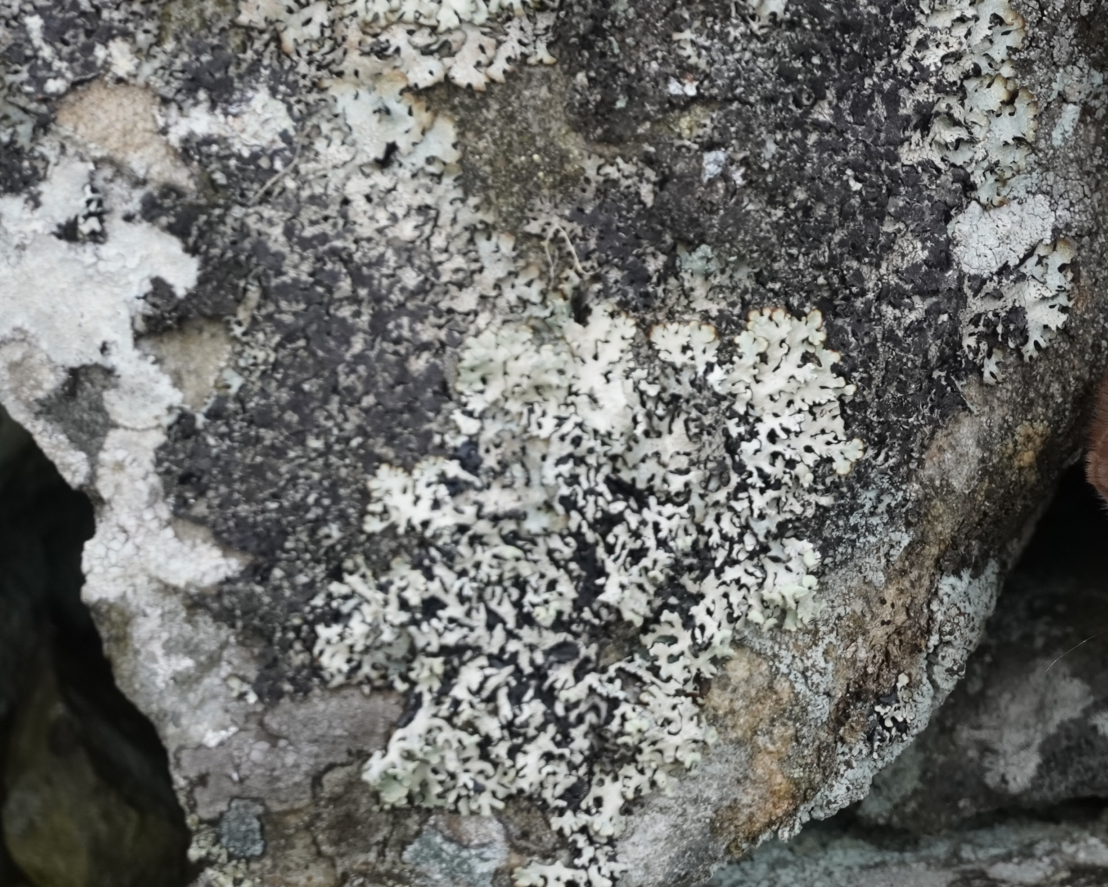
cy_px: 353
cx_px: 1265
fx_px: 15189
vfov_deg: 3.3
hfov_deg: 4.2
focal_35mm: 463
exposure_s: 1/250
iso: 1000
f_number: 6.3
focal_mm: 135
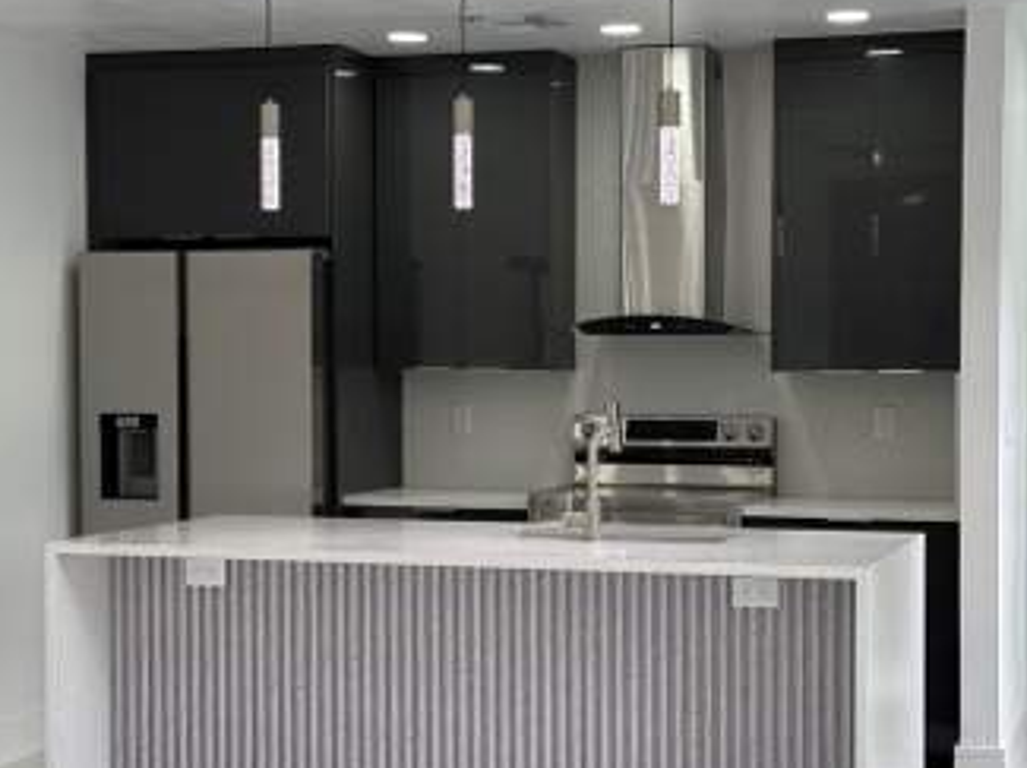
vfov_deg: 20.7
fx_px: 2104
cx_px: 525
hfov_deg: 27.4
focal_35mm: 71
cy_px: 420
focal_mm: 6.76
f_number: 1.78
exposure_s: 1/138
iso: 50
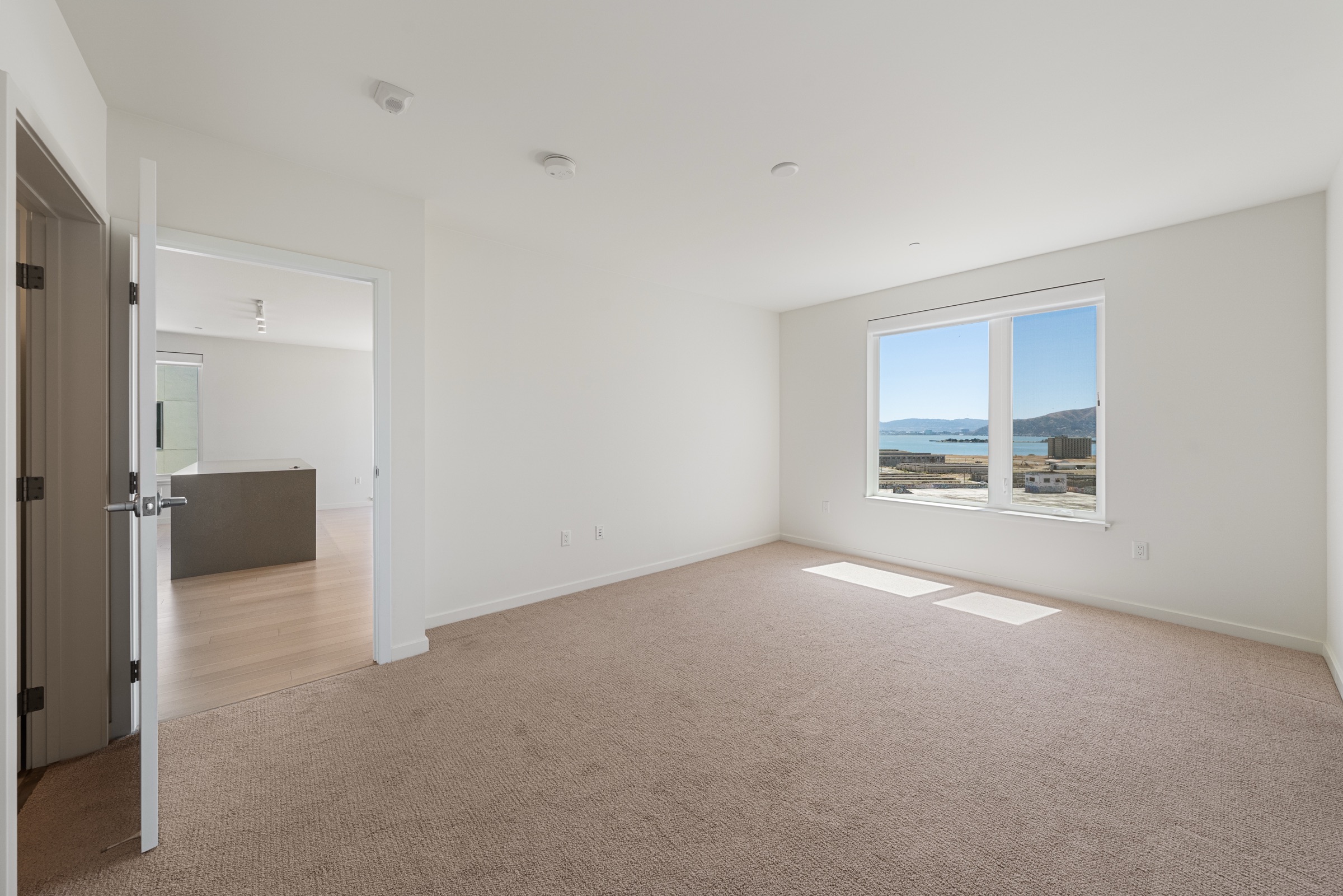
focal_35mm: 13
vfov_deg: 85.4
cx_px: 672
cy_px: 448
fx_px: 485
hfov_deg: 108.3
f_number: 8
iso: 640
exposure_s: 1/15
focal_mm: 13
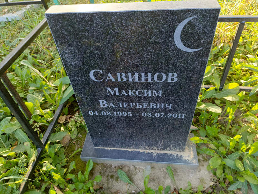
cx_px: 129
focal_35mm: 25
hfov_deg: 69.4
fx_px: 186
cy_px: 97
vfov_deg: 54.9
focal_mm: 4.76
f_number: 1.69
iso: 291
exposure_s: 1/120
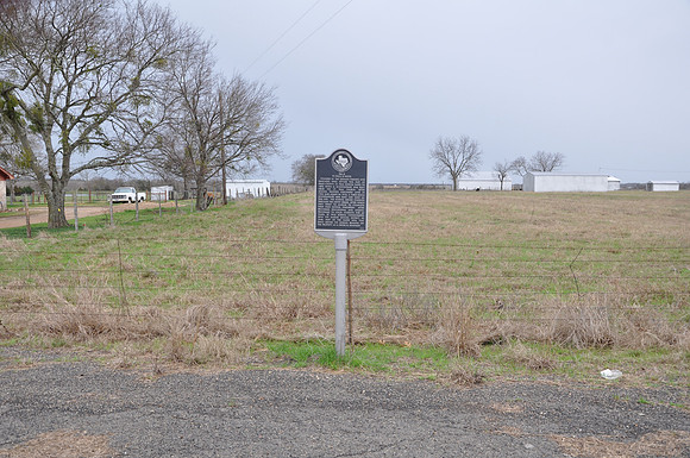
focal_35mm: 33
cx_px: 345
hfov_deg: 57.3
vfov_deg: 39.9
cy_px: 229
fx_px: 632
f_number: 7.1
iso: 200
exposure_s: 1/50
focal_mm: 22
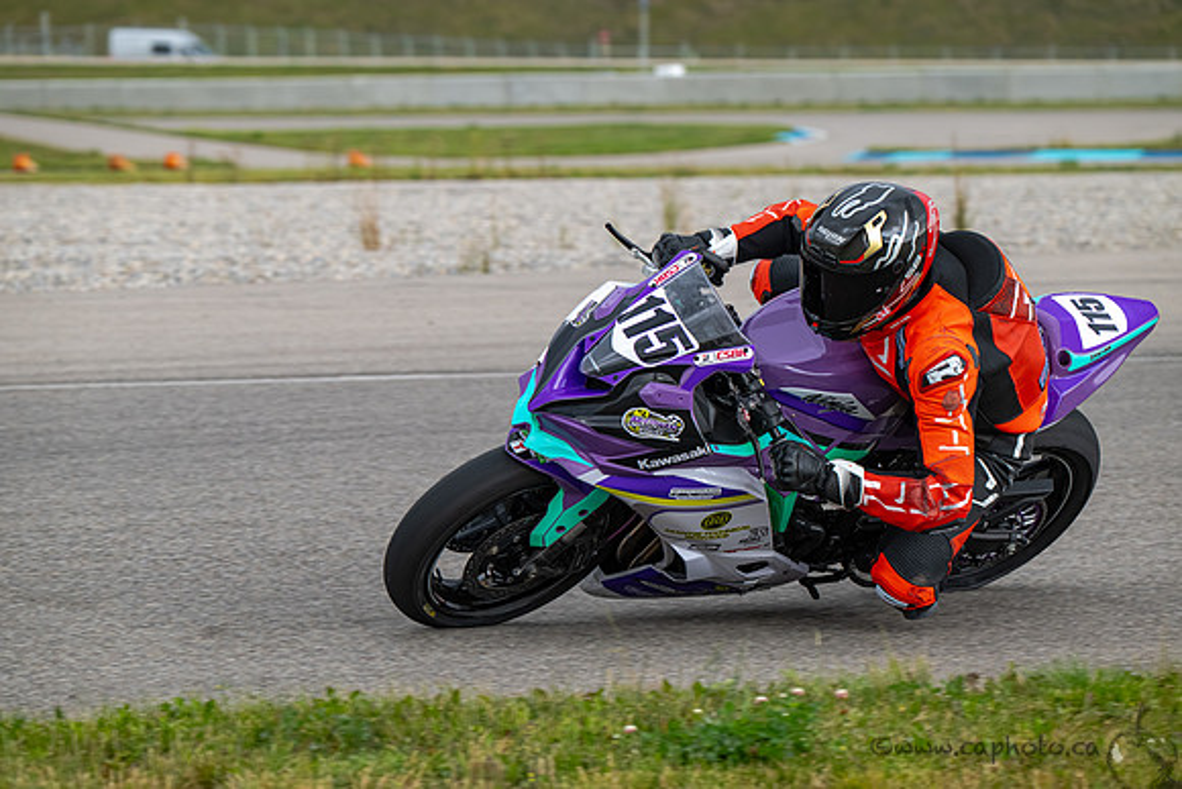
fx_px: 5911
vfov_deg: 7.6
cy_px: 394
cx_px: 591
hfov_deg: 11.4
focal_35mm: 180
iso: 1000
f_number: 6.3
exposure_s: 1/1250
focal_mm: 180
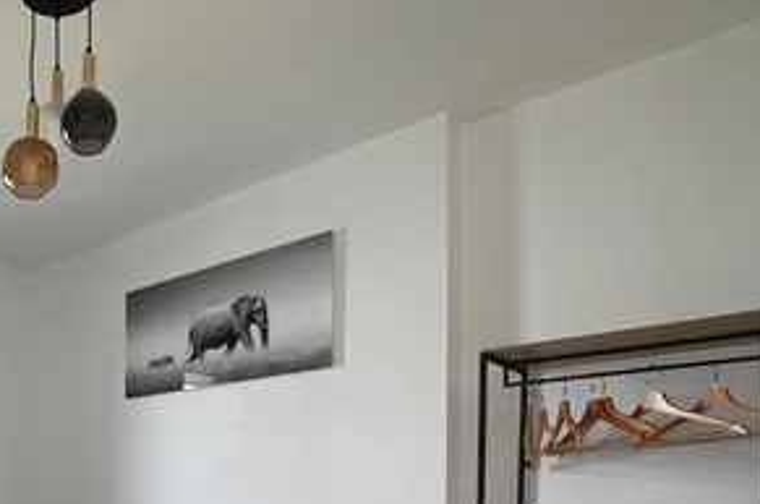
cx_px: 8
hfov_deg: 47.9
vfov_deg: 35.5
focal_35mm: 33
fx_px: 696
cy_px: 518
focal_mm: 16
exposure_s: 1/2.5
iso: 200
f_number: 11
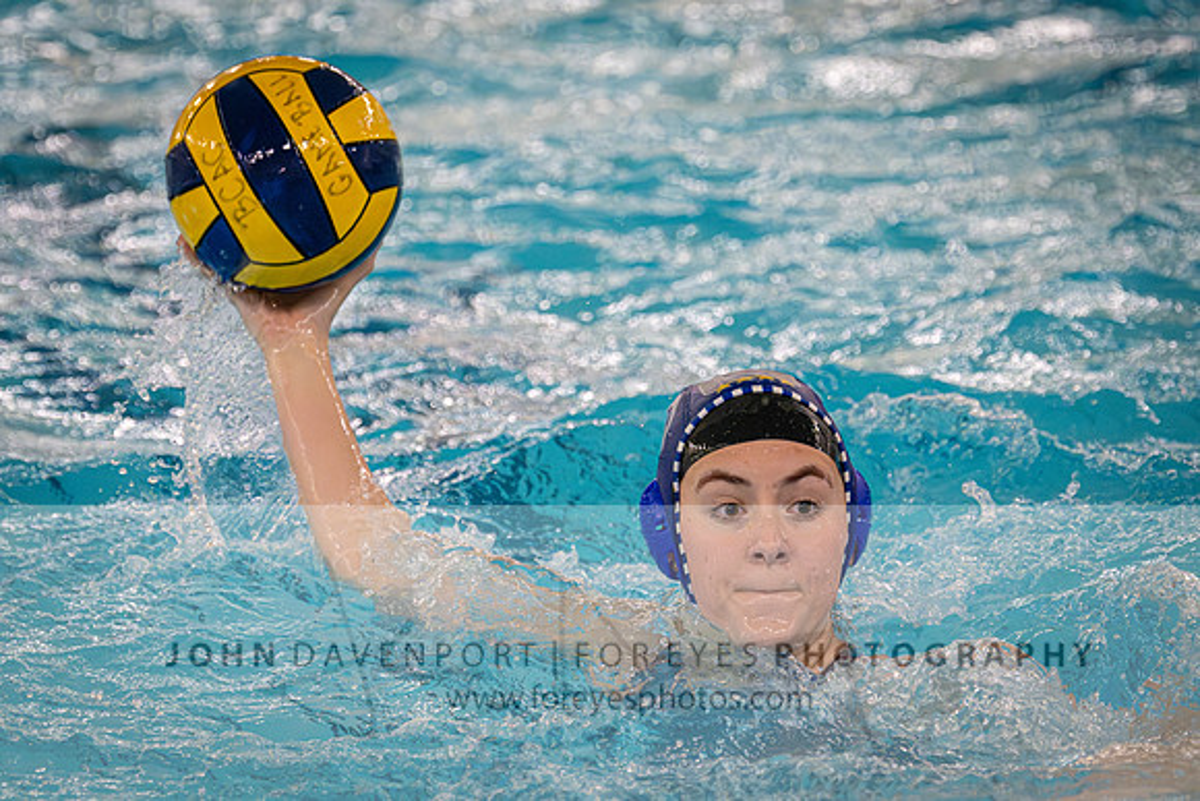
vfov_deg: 5.1
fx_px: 8960
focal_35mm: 269
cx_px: 658
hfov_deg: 7.7
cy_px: 433
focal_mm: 175
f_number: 4
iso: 9000
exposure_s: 1/1000
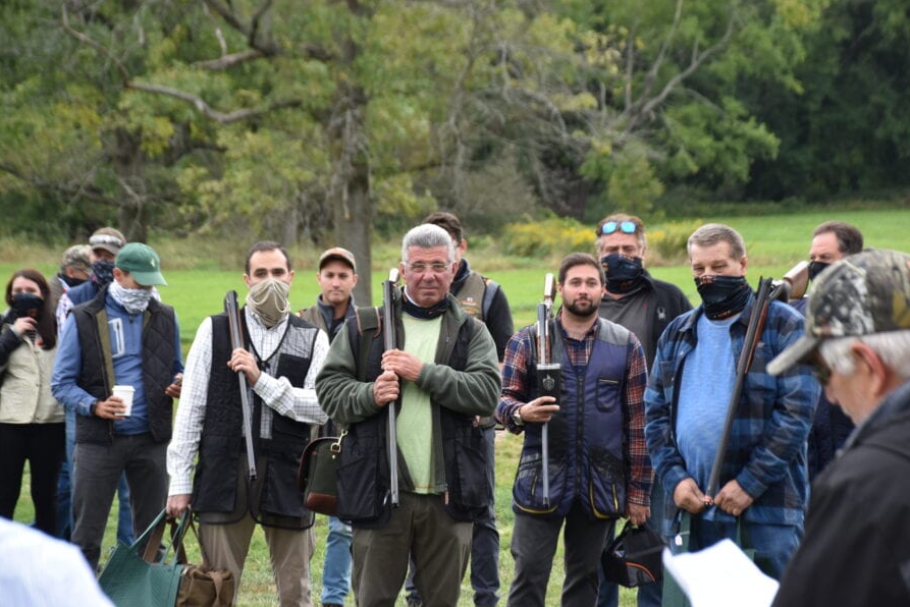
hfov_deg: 15.1
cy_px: 305
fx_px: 3439
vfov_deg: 10.1
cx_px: 457
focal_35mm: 136
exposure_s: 1/200
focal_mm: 90
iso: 400
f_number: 7.1
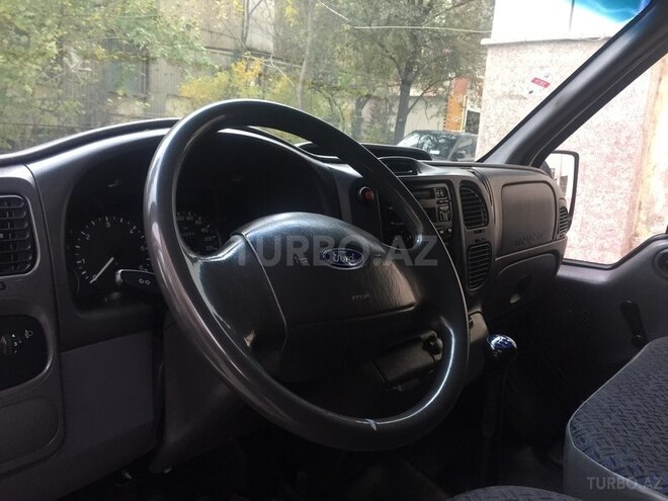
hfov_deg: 61.7
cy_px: 250
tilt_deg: -10.4
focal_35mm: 29
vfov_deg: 48.2
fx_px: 560
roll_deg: -4.6
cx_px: 334
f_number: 2.2
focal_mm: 4.15
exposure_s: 1/33
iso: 80
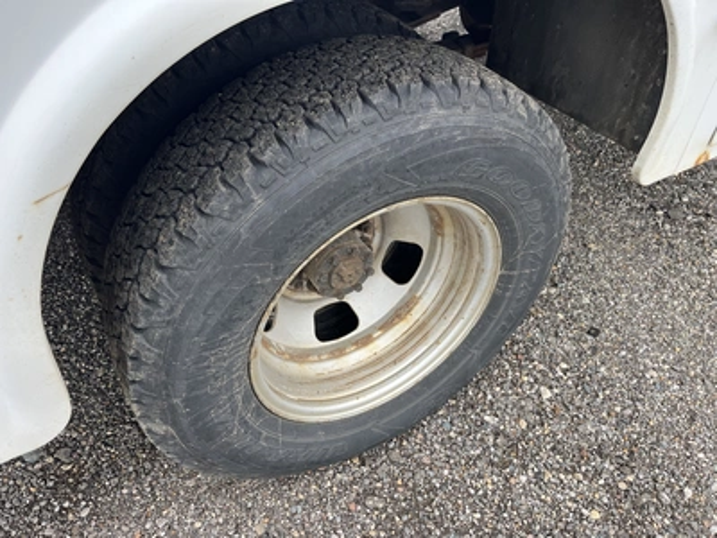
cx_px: 358
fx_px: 539
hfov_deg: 67.3
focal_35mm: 26
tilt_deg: -43.8
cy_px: 269
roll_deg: +2.9
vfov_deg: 53.1
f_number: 1.6
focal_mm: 5.1
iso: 50
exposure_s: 1/605
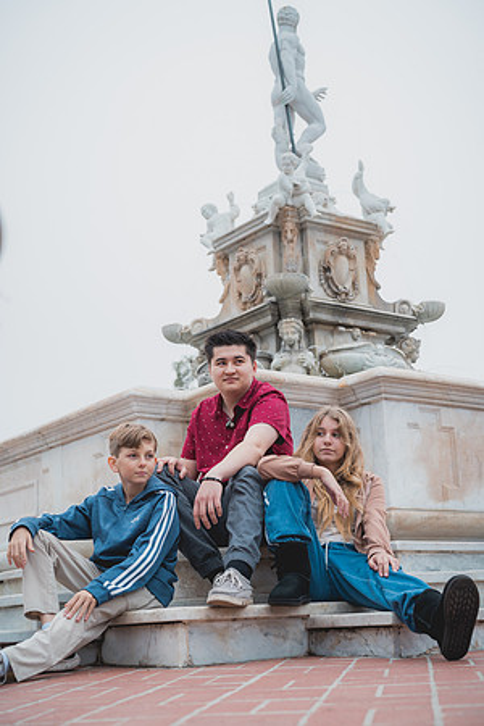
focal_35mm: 50
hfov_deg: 27.0
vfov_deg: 39.6
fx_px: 1008
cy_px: 363
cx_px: 242
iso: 800
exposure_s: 1/100
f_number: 3.5
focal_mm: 50
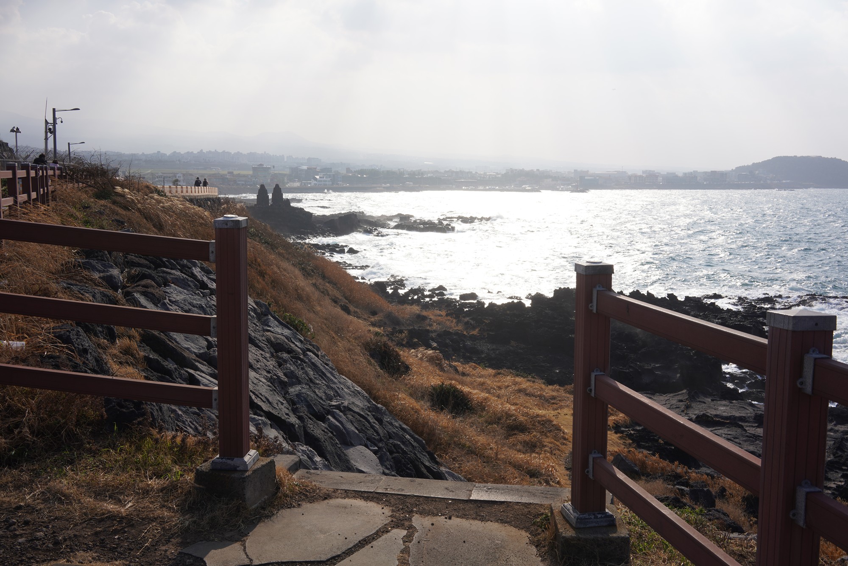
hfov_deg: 54.4
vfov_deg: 37.9
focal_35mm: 35
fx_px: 825
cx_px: 424
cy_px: 283
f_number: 14
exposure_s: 1/100
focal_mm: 35
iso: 100
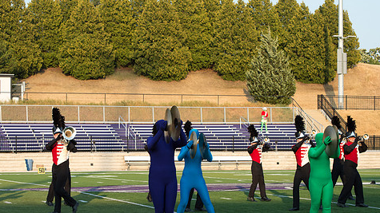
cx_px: 157
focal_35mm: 106
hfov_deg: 20.2
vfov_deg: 11.4
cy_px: 151
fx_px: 1068
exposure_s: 1/400
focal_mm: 80
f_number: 10
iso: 640
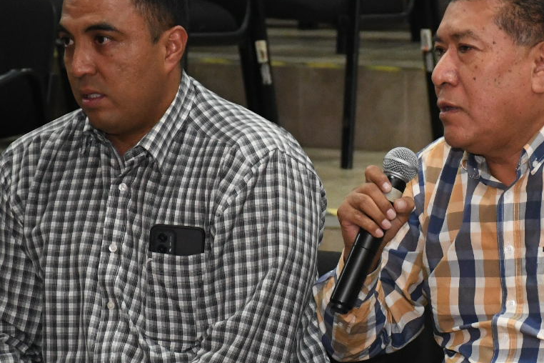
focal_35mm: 270
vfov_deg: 5.1
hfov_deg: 7.6
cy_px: 239
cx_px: 493
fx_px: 4080
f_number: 6.3
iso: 5000
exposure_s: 1/125
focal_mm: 85
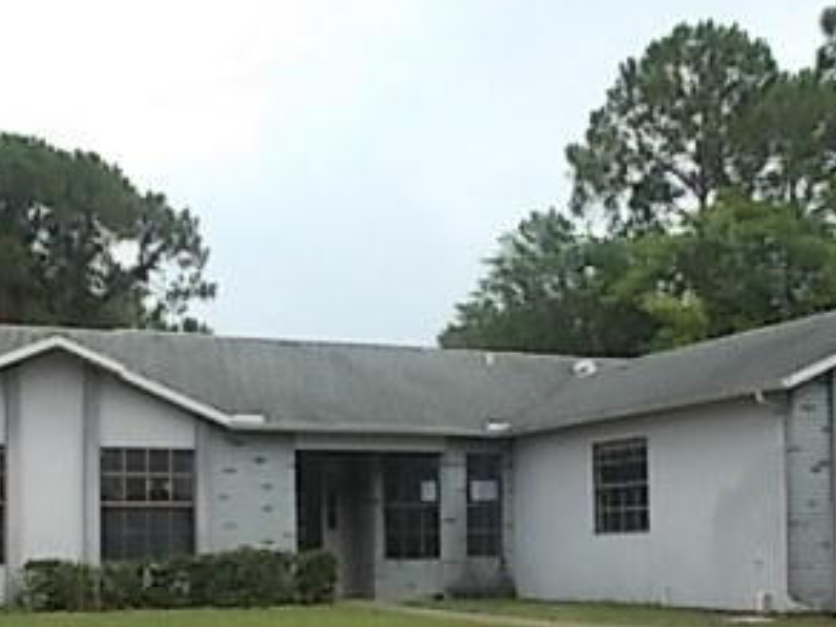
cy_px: 495
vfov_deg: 25.3
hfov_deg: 33.8
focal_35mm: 57
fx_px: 1377
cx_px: 398
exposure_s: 1/320
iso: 80
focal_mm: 4.6
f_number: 3.2
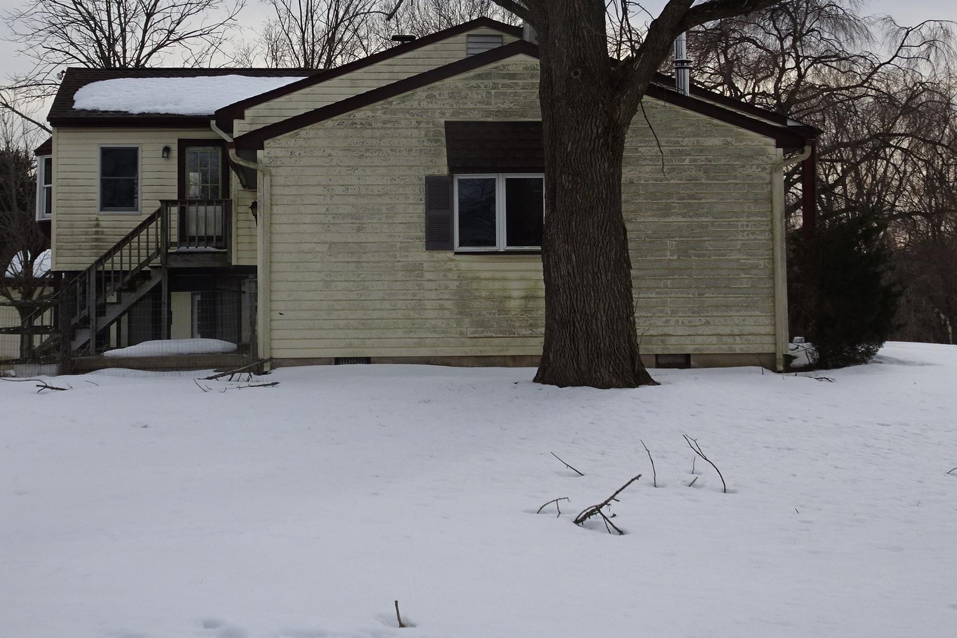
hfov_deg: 35.0
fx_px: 1515
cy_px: 201
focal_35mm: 57
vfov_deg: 23.6
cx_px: 407
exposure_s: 1/800
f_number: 4
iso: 80
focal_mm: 7.3
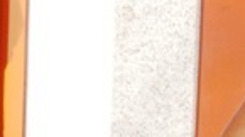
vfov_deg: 7.3
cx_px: -221
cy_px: -216
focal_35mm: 153
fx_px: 992
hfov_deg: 12.6
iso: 800
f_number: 25
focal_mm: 22
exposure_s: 1/100
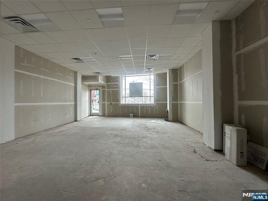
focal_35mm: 14
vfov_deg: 85.7
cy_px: 100
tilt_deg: +0.8
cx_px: 134
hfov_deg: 102.1
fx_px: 108
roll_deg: +0.8
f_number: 2.2
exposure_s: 1/120
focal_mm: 2.22
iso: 125
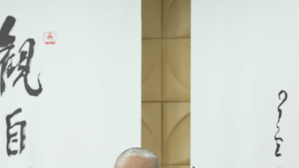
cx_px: 130
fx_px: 2006
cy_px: 162
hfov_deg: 8.5
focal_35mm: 253
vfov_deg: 4.8
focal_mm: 140
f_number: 4.5
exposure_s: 1/125
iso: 2500
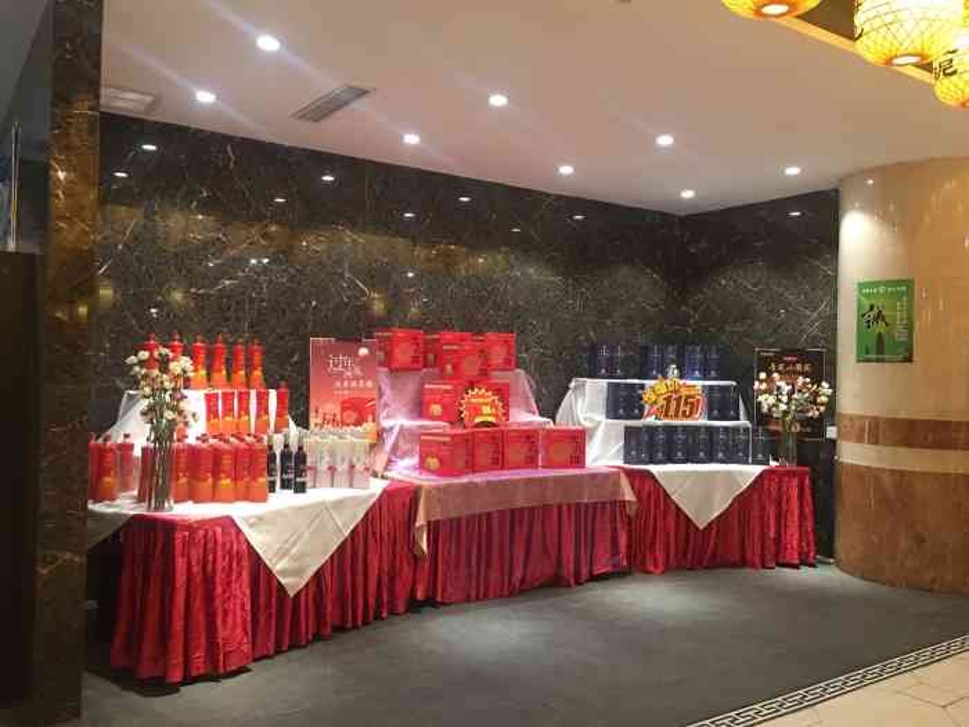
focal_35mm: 29
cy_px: 364
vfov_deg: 48.2
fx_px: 812
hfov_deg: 61.7
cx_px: 484
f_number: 2.2
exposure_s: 1/17
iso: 80
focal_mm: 4.15
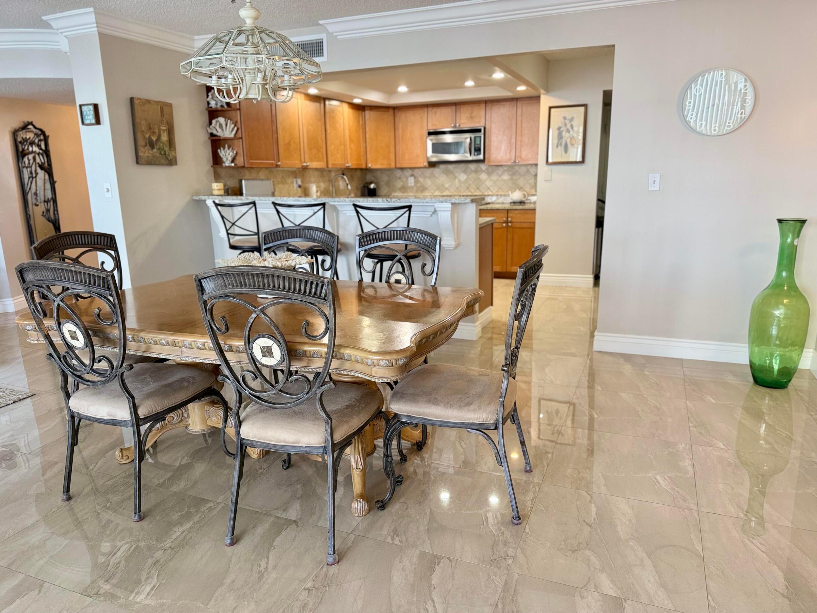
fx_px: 566
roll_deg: +1.2
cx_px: 408
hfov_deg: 71.6
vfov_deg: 56.8
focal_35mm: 24
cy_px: 306
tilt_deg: -12.9
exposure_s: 1/120
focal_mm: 6.76
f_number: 1.78
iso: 200
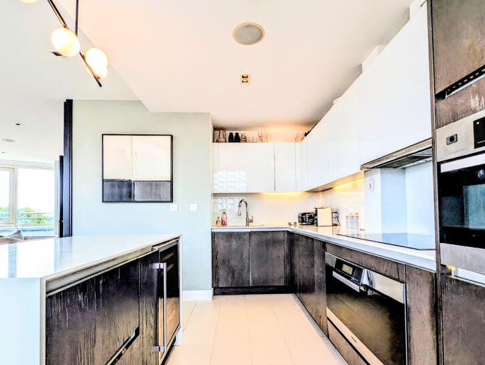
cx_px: 246
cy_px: 209
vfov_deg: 74.4
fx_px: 238
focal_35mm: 17
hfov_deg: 91.0
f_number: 1.95
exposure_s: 1/201
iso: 56
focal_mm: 2.23
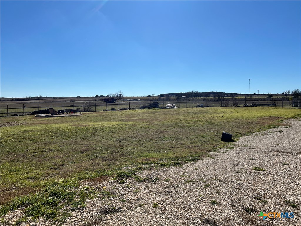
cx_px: 150
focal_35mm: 26
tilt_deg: -3.0
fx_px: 226
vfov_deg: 53.1
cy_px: 113
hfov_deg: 67.3
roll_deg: +0.0
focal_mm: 5.7
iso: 50
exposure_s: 1/8000
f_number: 1.5
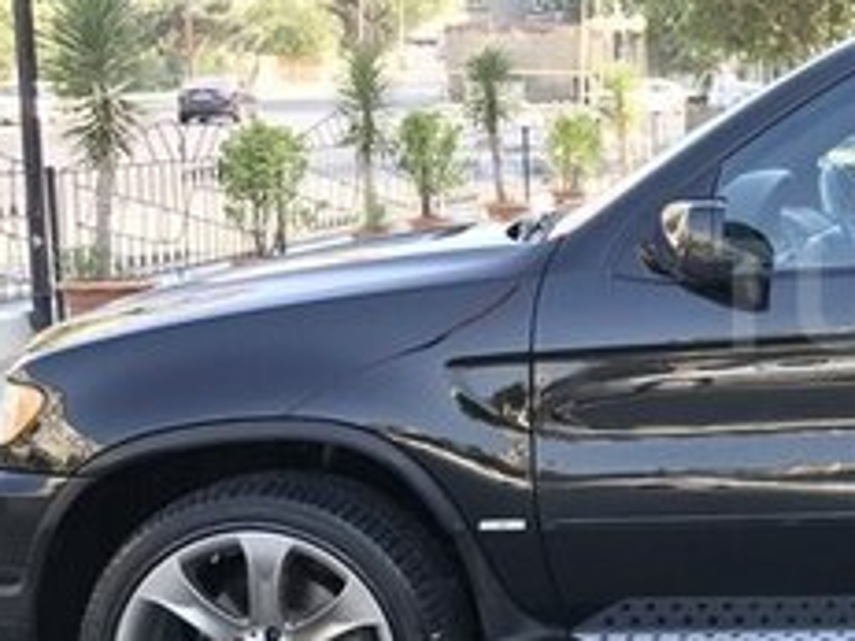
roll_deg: +0.2
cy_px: 295
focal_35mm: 80
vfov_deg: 18.4
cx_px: 1081
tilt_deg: -4.7
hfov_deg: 22.2
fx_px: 1975
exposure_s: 1/266
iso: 20
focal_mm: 3.99
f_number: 1.8
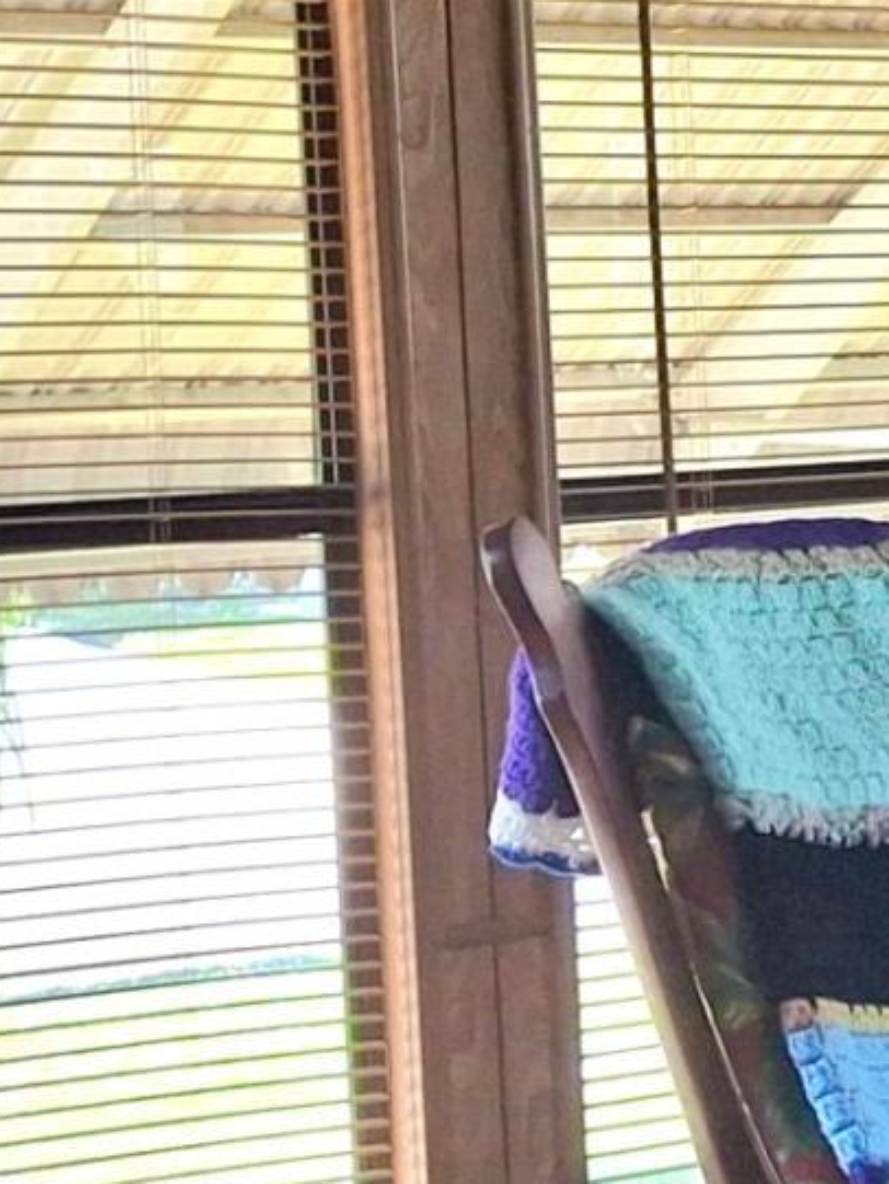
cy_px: 468
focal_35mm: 133
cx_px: 2547
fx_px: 4552
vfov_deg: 14.8
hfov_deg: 9.2
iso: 50
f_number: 1.8
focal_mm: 4.69
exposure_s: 1/120
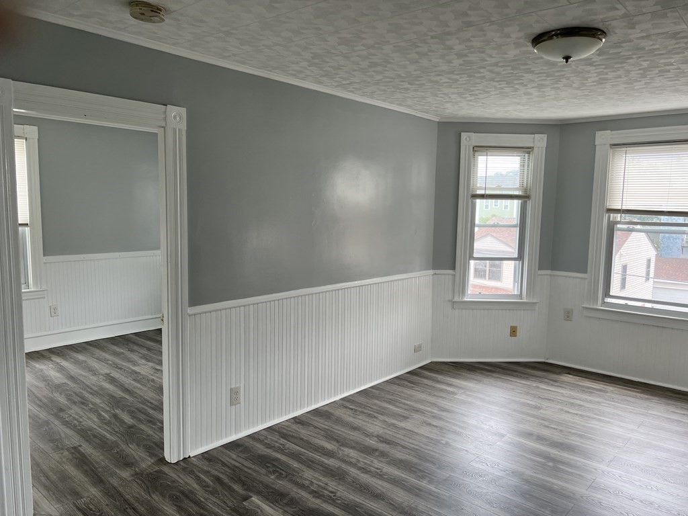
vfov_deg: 53.1
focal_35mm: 26
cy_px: 258
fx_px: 517
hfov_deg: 67.3
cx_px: 344
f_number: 1.5
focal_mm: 5.7
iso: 50
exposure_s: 1/184
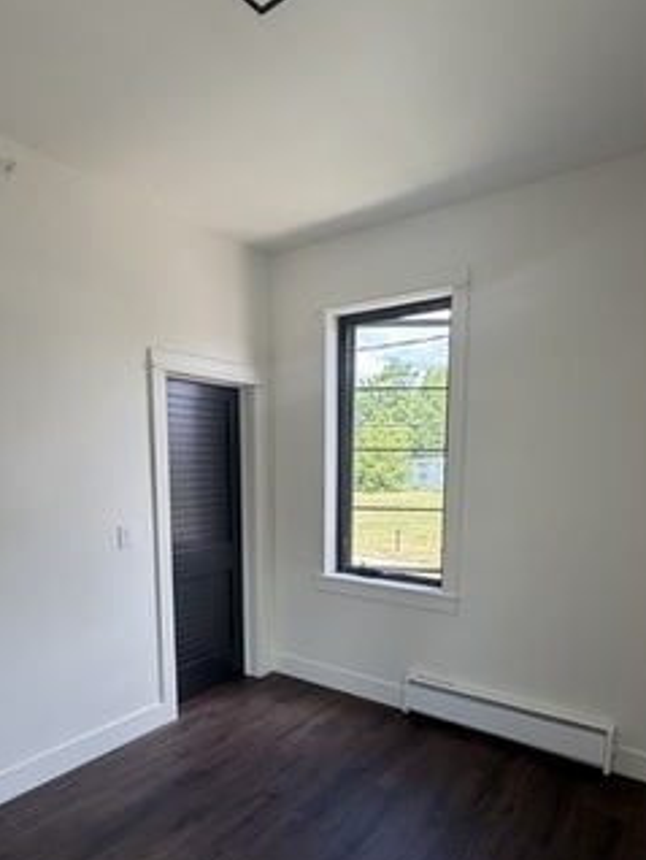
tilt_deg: -7.5
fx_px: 547
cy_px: 535
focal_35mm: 22
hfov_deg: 61.1
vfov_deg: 75.1
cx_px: 328
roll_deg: -0.6
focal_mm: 2.22
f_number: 2.2
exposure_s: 1/121
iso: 125
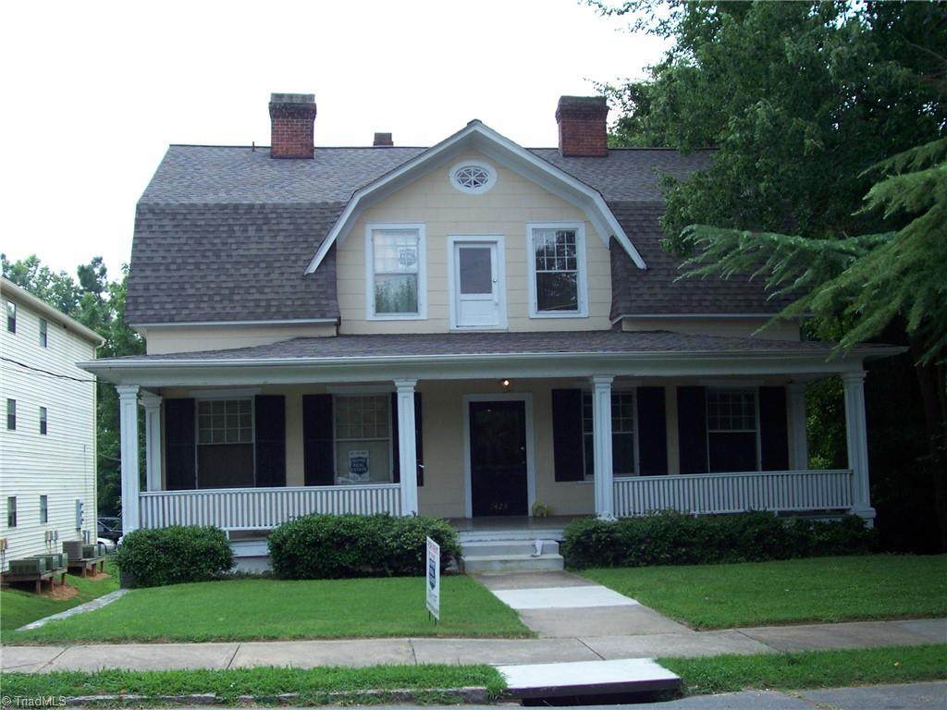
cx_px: 474
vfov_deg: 34.3
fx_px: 1149
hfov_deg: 44.8
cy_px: 355
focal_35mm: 42
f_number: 2.9
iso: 80
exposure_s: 1/509
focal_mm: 7
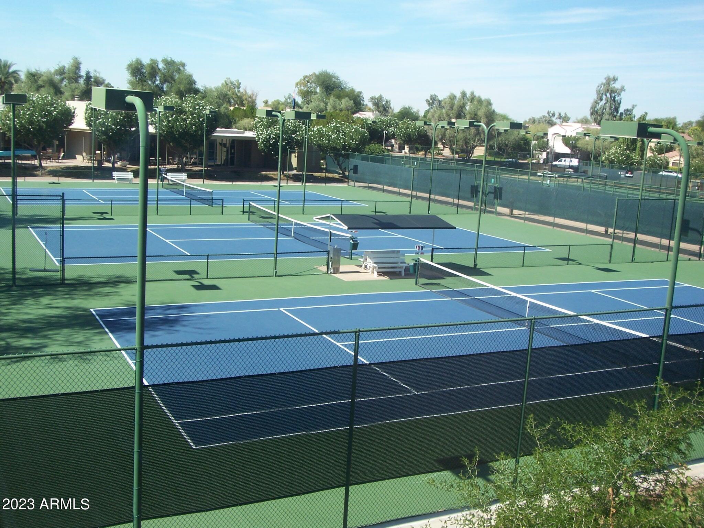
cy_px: 264
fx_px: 793
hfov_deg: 47.9
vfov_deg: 36.8
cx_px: 352
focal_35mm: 39
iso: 64
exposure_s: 1/320
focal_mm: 6.4
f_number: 3.9
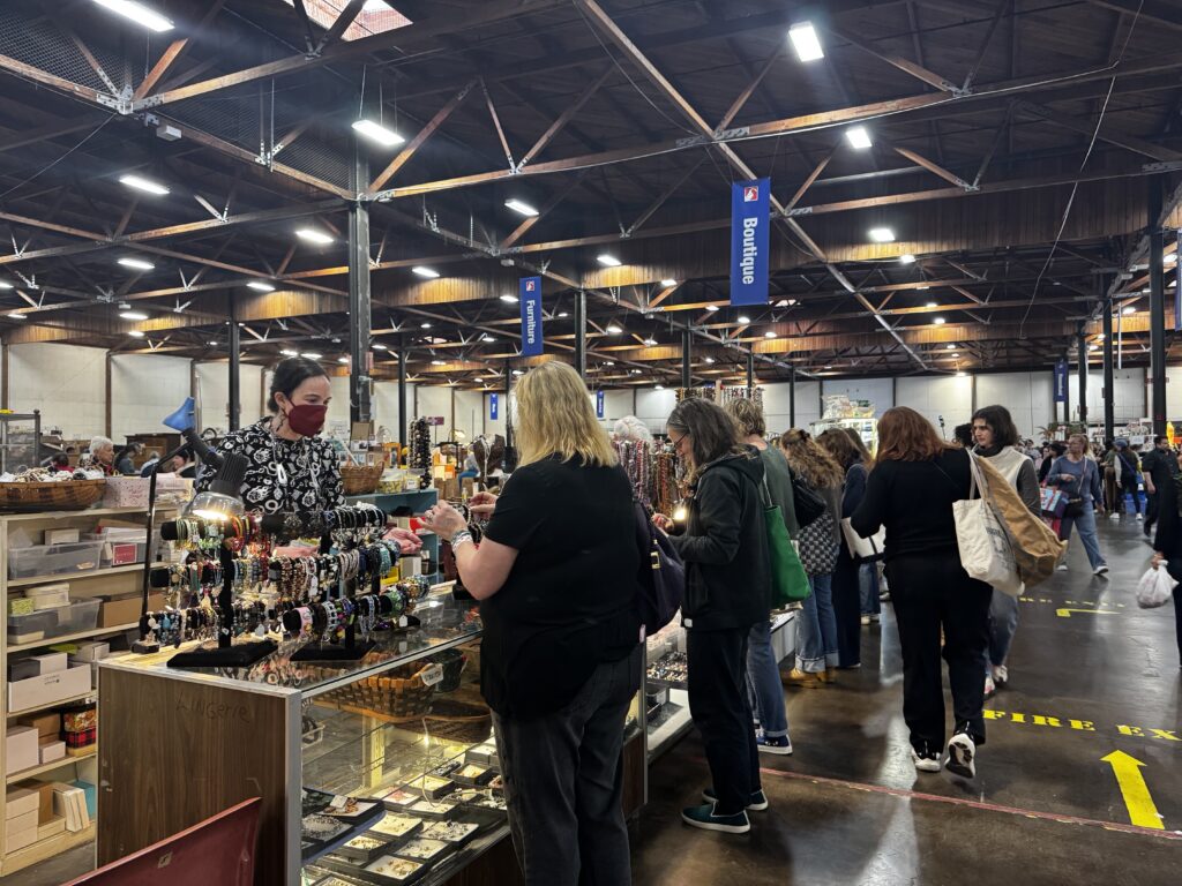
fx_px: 820
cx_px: 591
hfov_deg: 71.6
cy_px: 443
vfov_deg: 56.8
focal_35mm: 24
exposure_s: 1/60
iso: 400
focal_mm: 6.76
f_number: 1.78
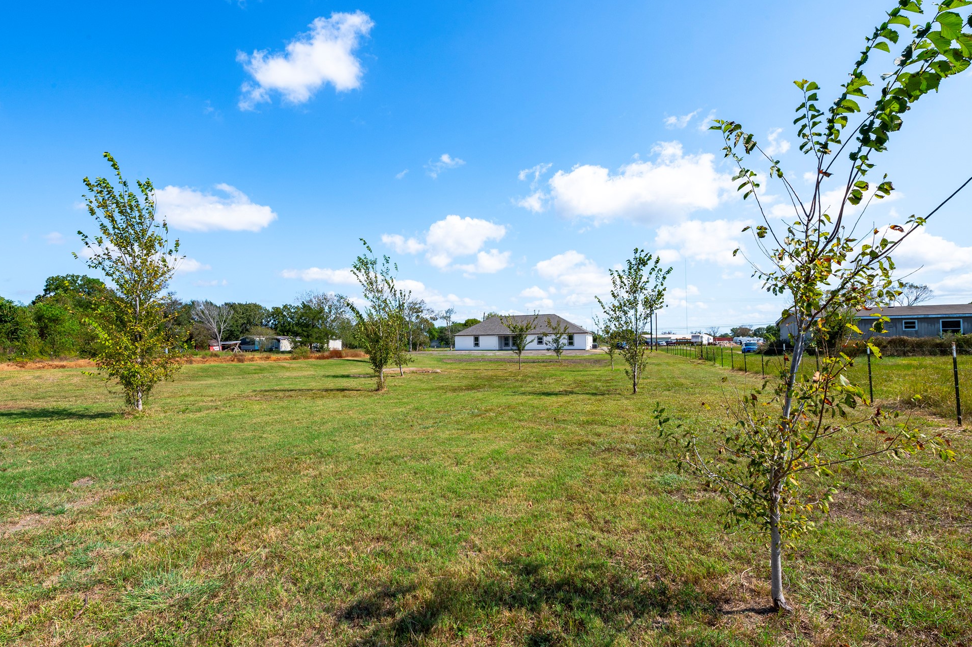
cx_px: 423
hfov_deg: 92.8
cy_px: 338
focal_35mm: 17
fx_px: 459
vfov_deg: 70.3
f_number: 14
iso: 125
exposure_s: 1/160
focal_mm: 15
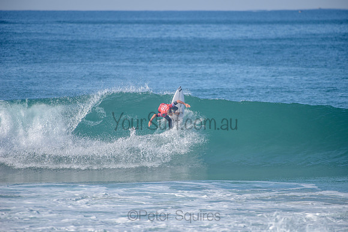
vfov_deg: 2.8
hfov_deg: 4.1
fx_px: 4834
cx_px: 174
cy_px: 116
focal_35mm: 500
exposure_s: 1/1600
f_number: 5.6
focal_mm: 500
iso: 160
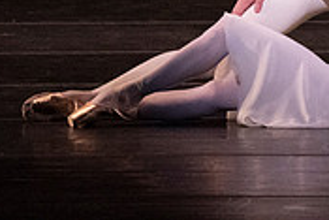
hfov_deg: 1.7
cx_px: 368
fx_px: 11414
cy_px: -140
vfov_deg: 1.1
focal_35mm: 1248
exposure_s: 1/400
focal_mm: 376
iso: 20000
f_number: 5.6
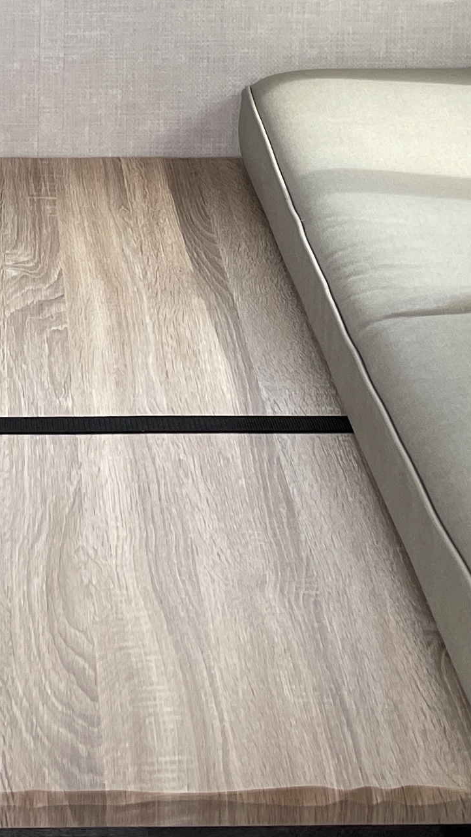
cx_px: 8
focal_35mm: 89
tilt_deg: -11.1
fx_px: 1975
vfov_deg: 22.5
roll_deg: -0.4
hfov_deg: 13.4
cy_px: -93
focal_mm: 4.2
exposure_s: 1/121
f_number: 1.6
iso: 64
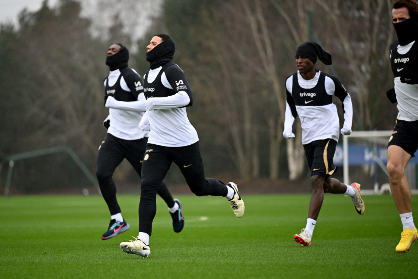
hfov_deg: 11.1
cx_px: 209
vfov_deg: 7.4
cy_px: 140
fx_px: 2159
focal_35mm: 186
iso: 1250
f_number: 2.8
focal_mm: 185
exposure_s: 1/4000
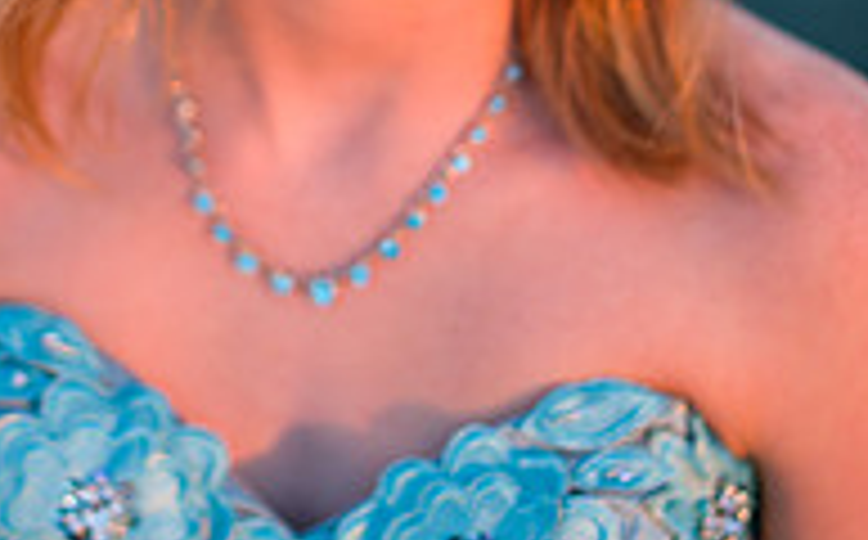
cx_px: 304
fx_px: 2811
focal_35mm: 119
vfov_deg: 10.7
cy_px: -166
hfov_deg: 17.5
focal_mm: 50
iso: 160
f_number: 2
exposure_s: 1/400
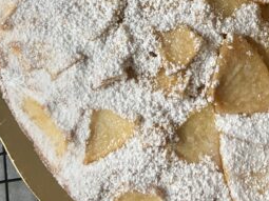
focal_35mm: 68
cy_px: 19
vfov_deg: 21.1
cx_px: 217
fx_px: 528
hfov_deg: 28.0
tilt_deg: -82.9
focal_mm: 4.25
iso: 125
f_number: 1.8
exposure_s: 1/60
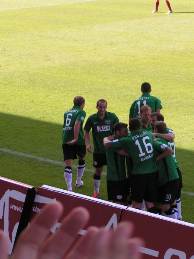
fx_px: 1361
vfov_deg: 10.9
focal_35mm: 182
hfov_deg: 8.2
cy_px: 130
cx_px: 107
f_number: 4.5
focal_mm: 20.9
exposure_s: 1/200
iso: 50
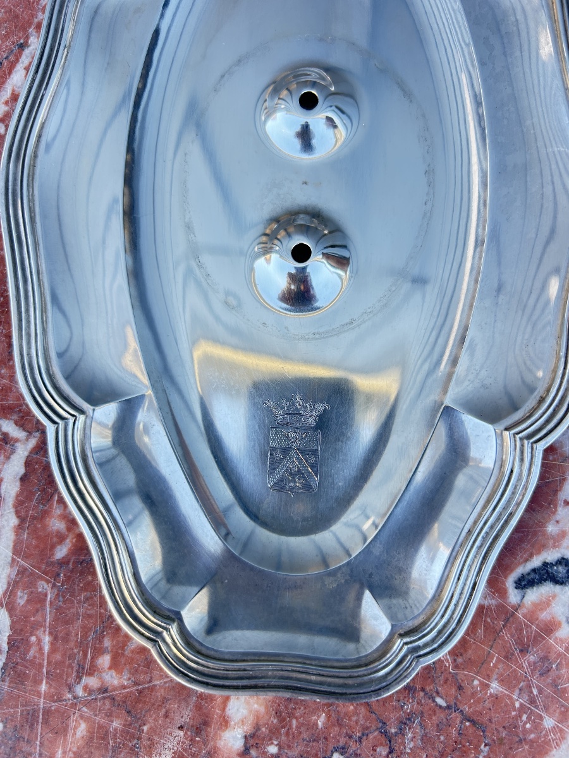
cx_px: 284
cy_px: 379
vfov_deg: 67.3
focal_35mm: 26
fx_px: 570
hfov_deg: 53.1
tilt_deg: -82.1
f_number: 1.5
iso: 64
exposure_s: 1/162
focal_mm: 5.7
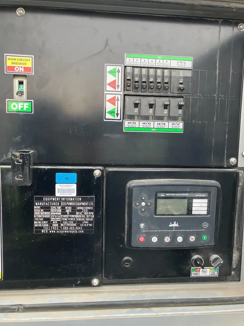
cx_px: 122
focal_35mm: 28
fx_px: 263
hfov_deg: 49.8
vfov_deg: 63.4
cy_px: 163
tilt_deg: -5.6
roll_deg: -0.1
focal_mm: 3.99
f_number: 1.8
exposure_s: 1/60
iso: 125
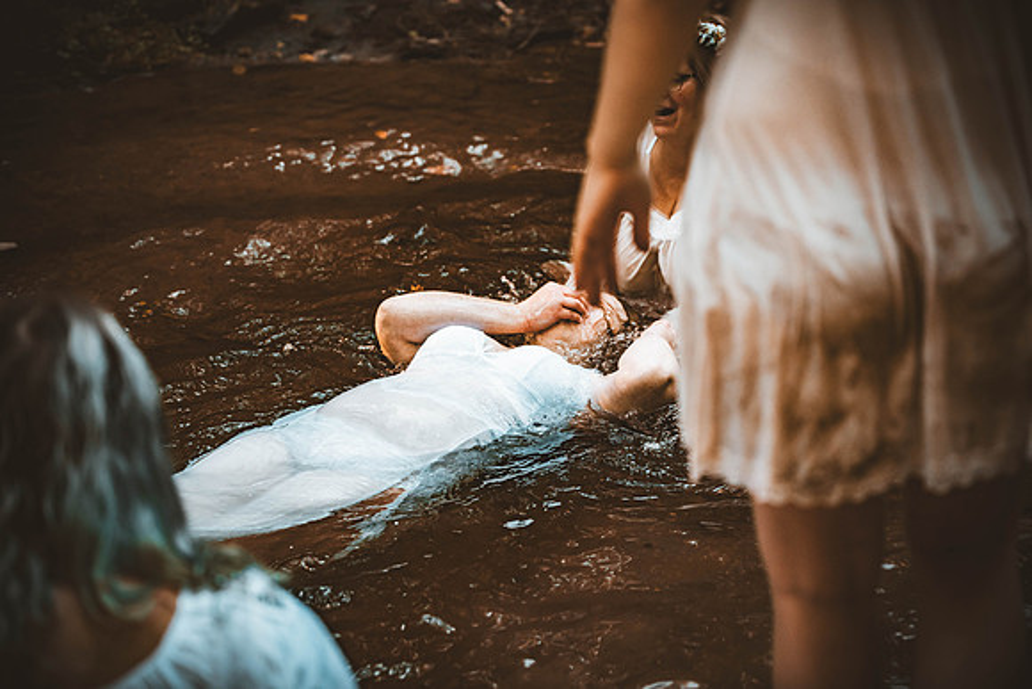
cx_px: 516
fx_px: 2638
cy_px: 344
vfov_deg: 14.9
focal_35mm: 92
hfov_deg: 22.1
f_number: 2.8
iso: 1000
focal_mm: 92
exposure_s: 1/400
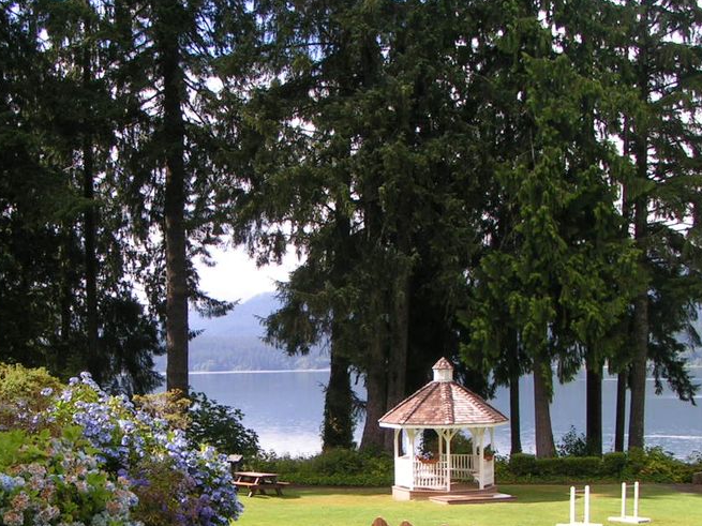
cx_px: 281
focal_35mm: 58
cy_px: 398
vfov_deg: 24.9
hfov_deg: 33.1
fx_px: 1176
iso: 50
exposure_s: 1/160
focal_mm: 5.8
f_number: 5.6
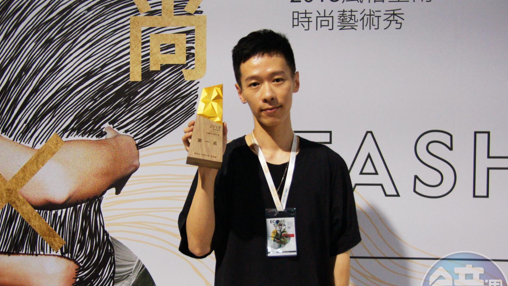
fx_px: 606
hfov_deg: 45.4
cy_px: 155
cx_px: 222
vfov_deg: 26.5
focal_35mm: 45
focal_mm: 24
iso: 800
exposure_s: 1/200
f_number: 4
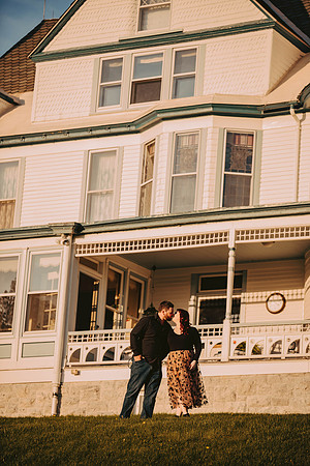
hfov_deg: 10.5
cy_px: 233
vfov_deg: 15.8
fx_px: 1679
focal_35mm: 130
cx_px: 155
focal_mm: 130
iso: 250
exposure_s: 1/1250
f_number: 2.8
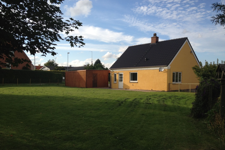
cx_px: 111
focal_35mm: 37
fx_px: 231
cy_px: 84
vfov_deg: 35.9
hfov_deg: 51.9
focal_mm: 4.28
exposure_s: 1/1227
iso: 64
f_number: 2.4
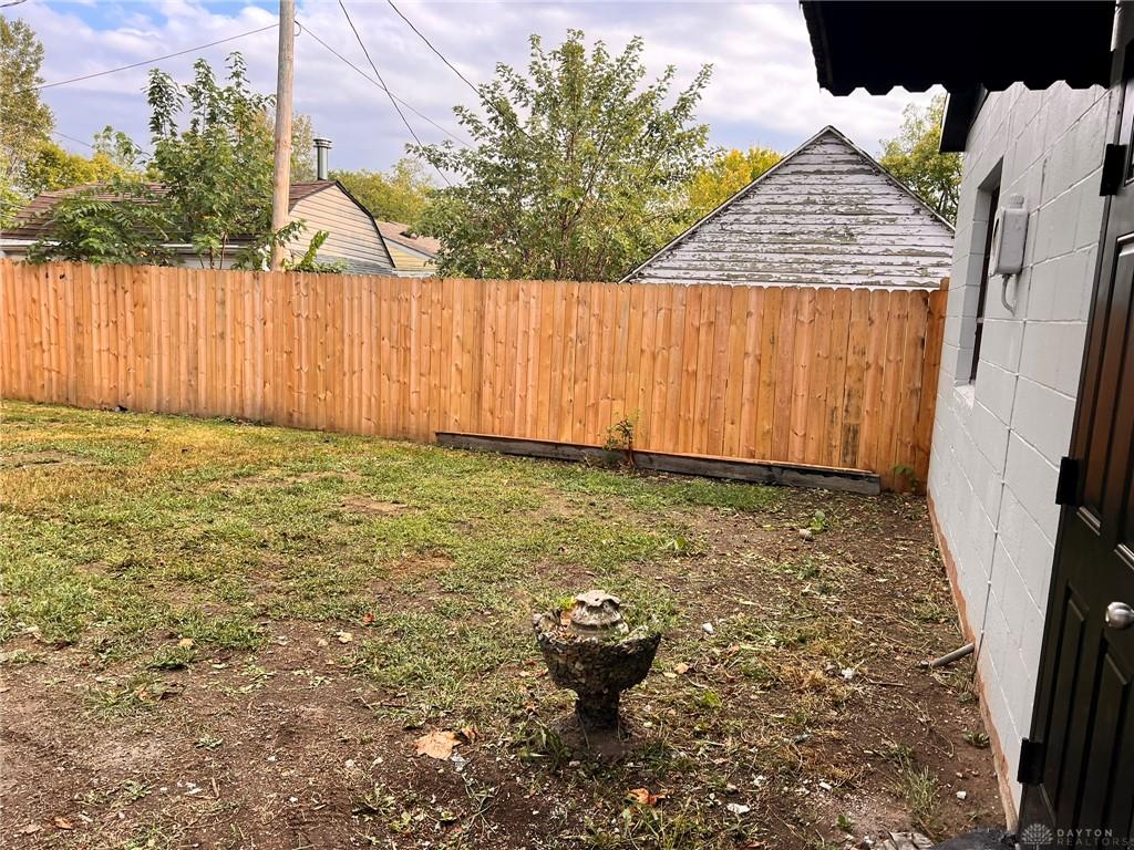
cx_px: 567
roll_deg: -2.0
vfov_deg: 53.1
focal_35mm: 26
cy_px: 425
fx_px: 852
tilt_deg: -7.1
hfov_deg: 67.3
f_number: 1.5
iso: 50
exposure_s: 1/597
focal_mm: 5.7
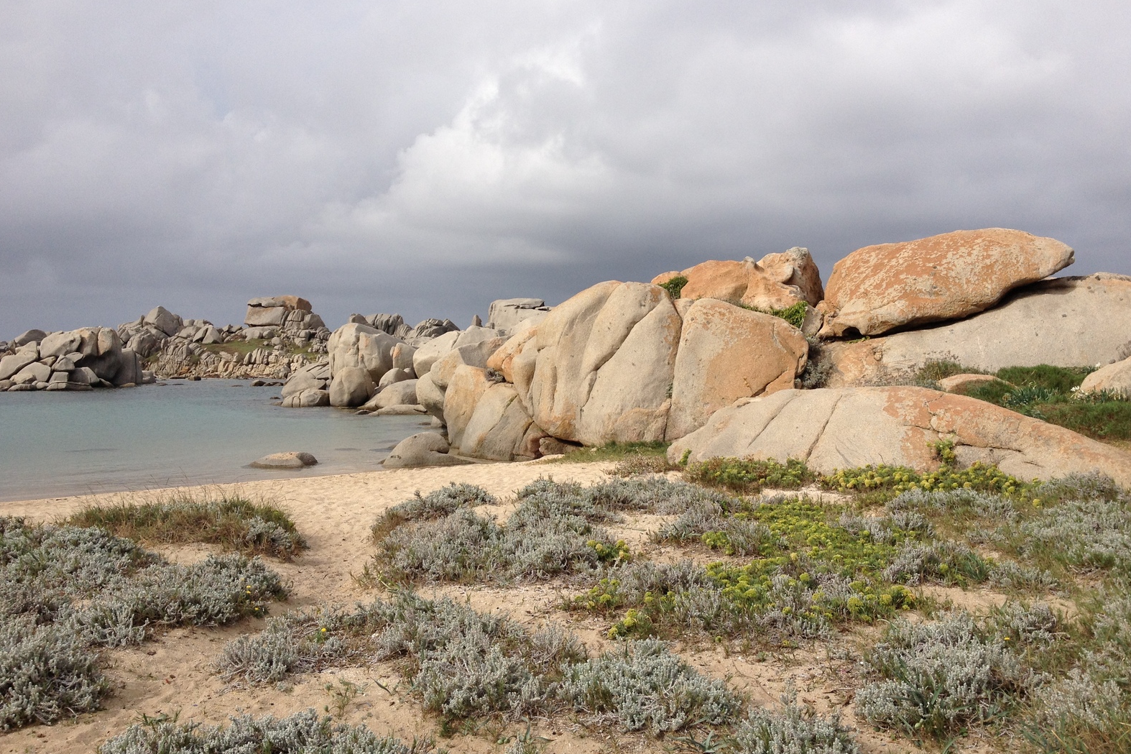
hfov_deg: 51.9
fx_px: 1162
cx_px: 568
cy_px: 326
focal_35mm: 37
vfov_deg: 35.9
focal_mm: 4.28
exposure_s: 1/2513
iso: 64
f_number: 2.4
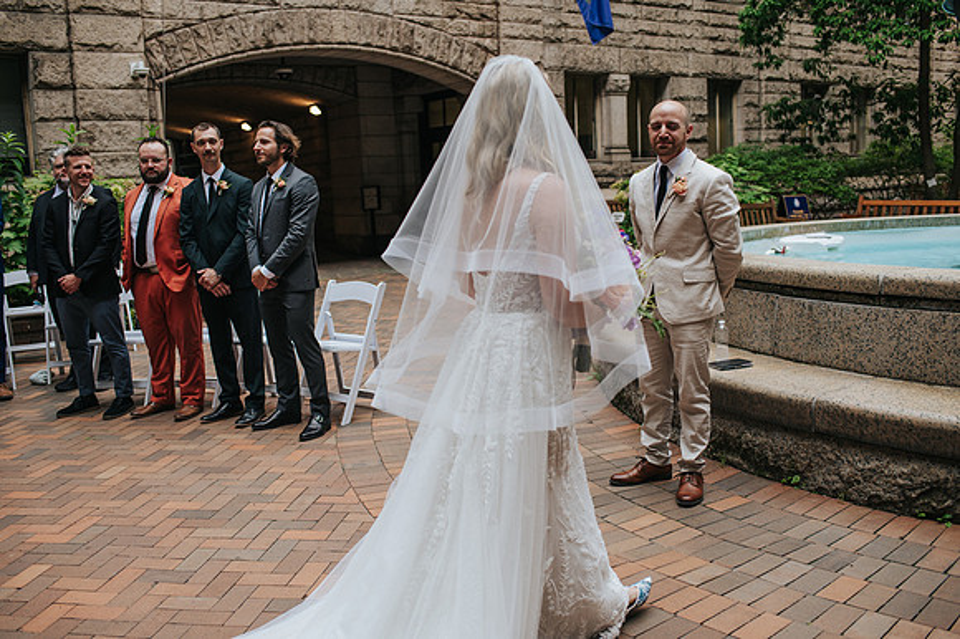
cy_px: 320
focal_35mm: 35
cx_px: 480
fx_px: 933
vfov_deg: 37.8
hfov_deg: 54.5
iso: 140
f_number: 3.2
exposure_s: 1/400
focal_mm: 35
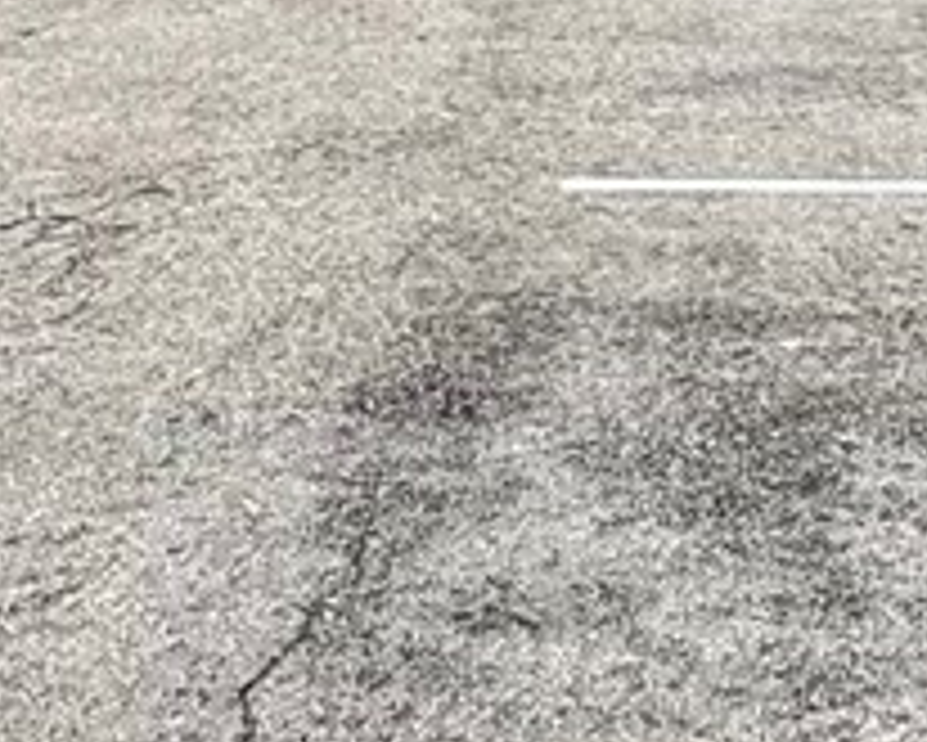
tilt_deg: +0.7
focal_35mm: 106
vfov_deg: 13.3
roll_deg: -2.1
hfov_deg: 17.5
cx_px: 999
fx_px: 2910
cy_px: -540
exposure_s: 1/2770
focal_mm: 2.22
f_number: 2.2
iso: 50
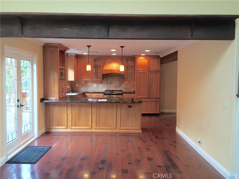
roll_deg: -0.9
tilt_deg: -1.7
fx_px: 200
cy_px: 90
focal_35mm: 29
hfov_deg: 61.7
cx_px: 120
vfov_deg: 48.2
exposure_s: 1/30
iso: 125
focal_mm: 4.15
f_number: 2.2
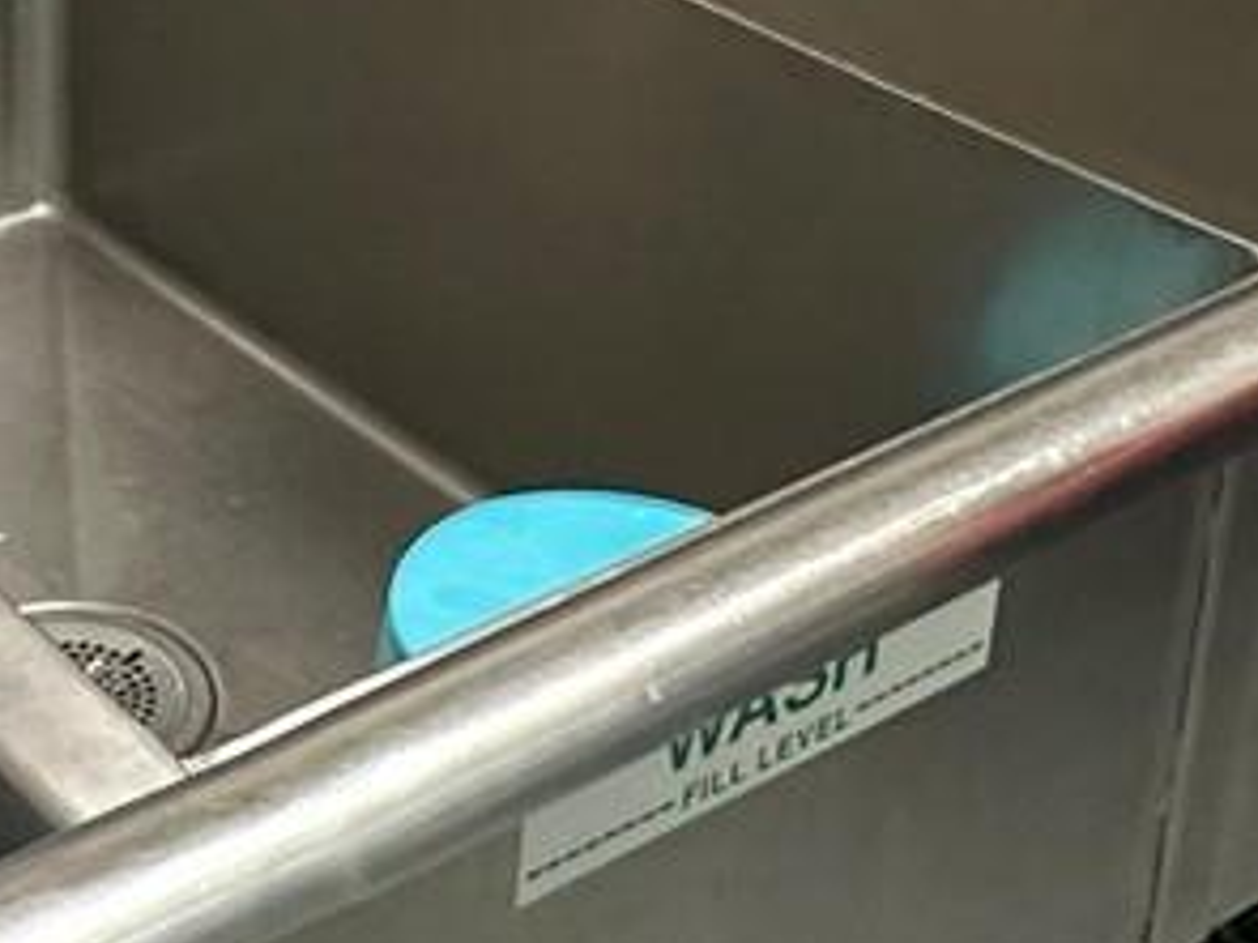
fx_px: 2761
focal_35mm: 76
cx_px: -243
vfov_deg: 18.3
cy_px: -226
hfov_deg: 23.5
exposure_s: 1/60
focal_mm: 2.22
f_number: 2.2
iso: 250
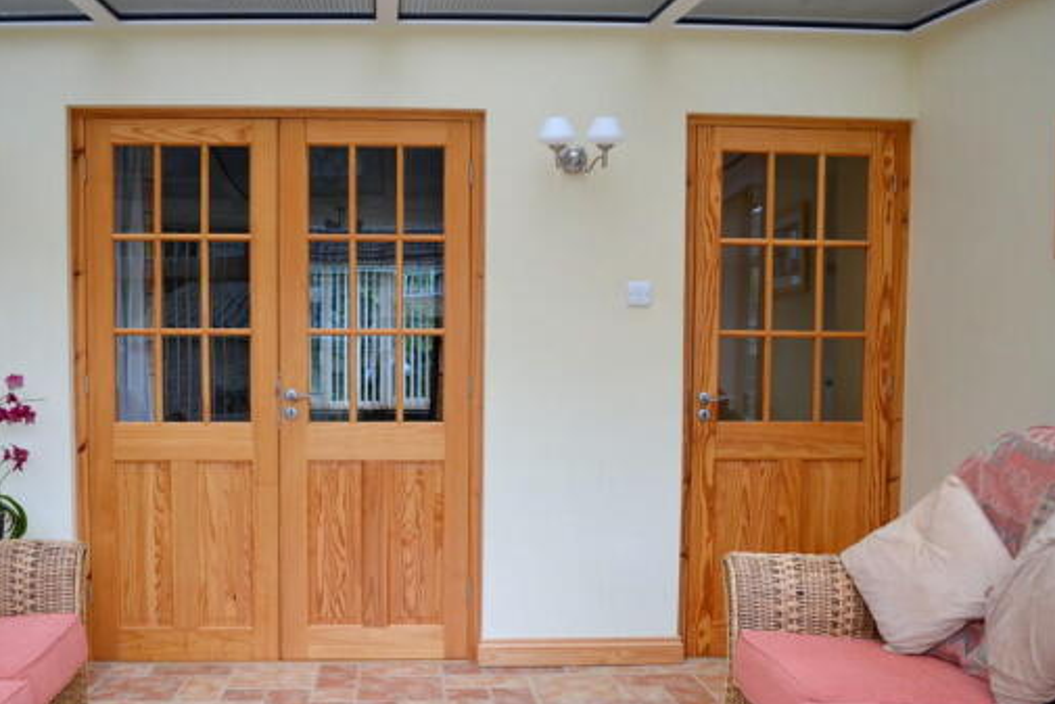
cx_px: 444
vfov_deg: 37.7
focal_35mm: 35
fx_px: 1026
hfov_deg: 54.2
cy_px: 431
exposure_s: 1/60
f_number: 4
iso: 400
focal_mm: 18
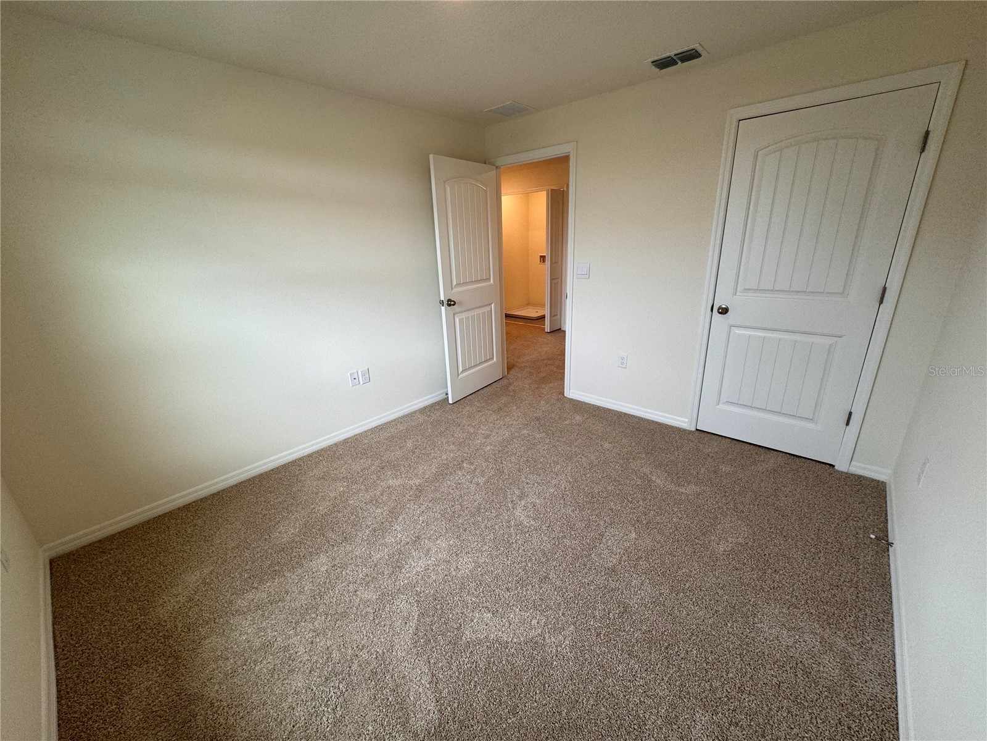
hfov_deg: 102.1
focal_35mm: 14
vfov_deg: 85.7
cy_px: 370
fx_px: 399
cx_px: 494
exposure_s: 1/120
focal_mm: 2.22
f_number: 2.2
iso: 100
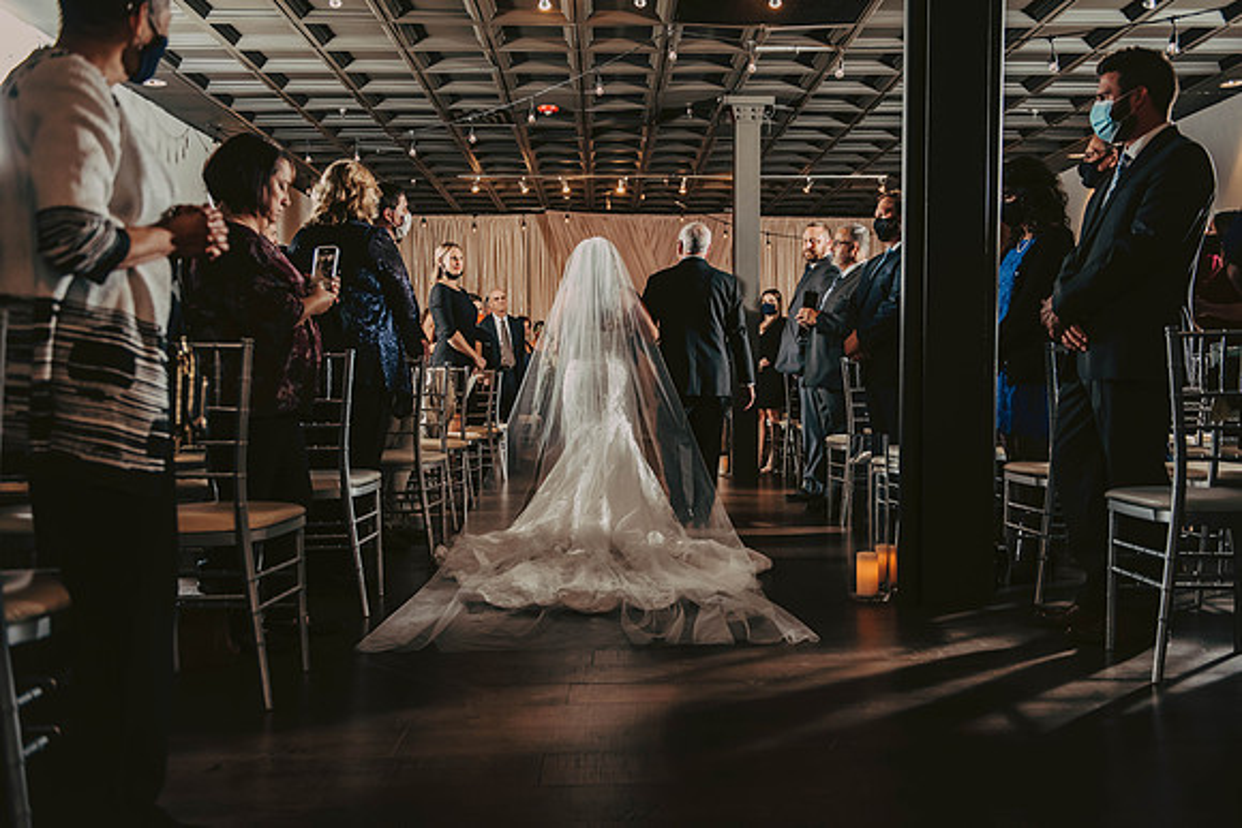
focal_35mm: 34
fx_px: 1173
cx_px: 621
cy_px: 414
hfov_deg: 55.8
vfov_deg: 38.9
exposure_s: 1/250
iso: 2000
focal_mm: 34
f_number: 3.2
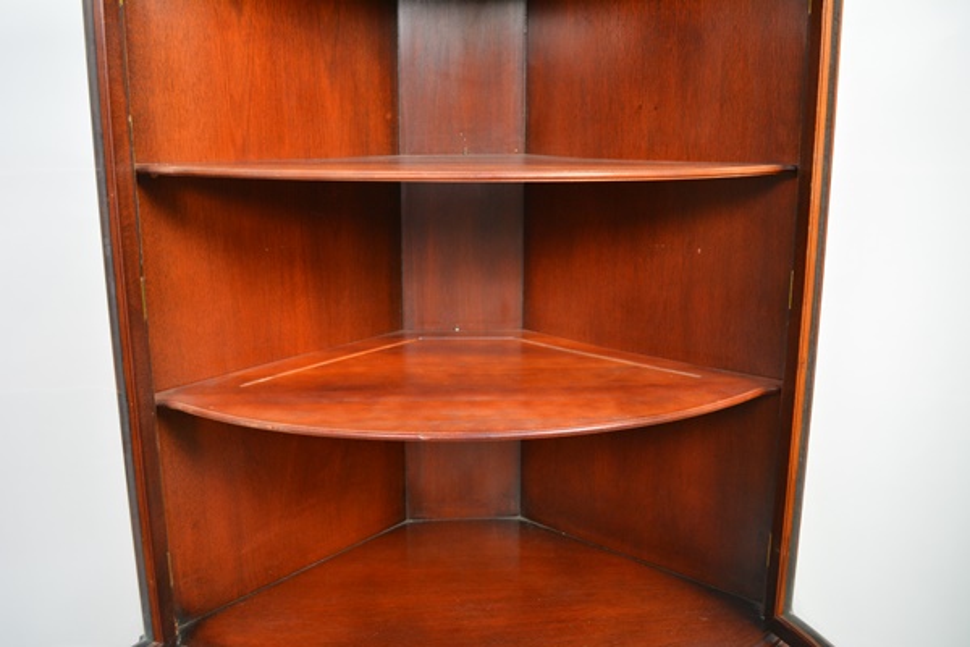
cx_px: 485
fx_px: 808
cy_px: 324
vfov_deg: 43.6
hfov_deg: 61.9
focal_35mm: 30
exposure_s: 1/30
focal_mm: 20
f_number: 3.8
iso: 1400
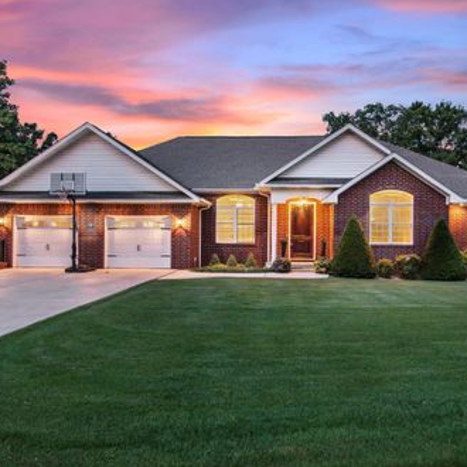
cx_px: 265
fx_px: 421
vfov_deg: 58.0
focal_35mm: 28
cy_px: 233
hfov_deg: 57.8
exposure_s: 1/125
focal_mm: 14.3
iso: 200
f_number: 9
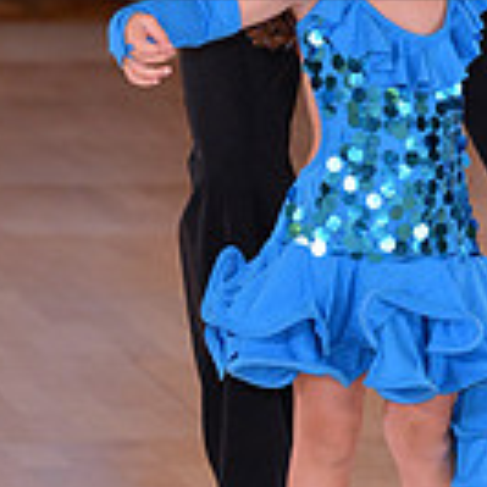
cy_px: -121
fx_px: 10282
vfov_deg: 2.7
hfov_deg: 2.7
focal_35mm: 646
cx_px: 474
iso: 2000
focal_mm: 175
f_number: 5.6
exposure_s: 1/250
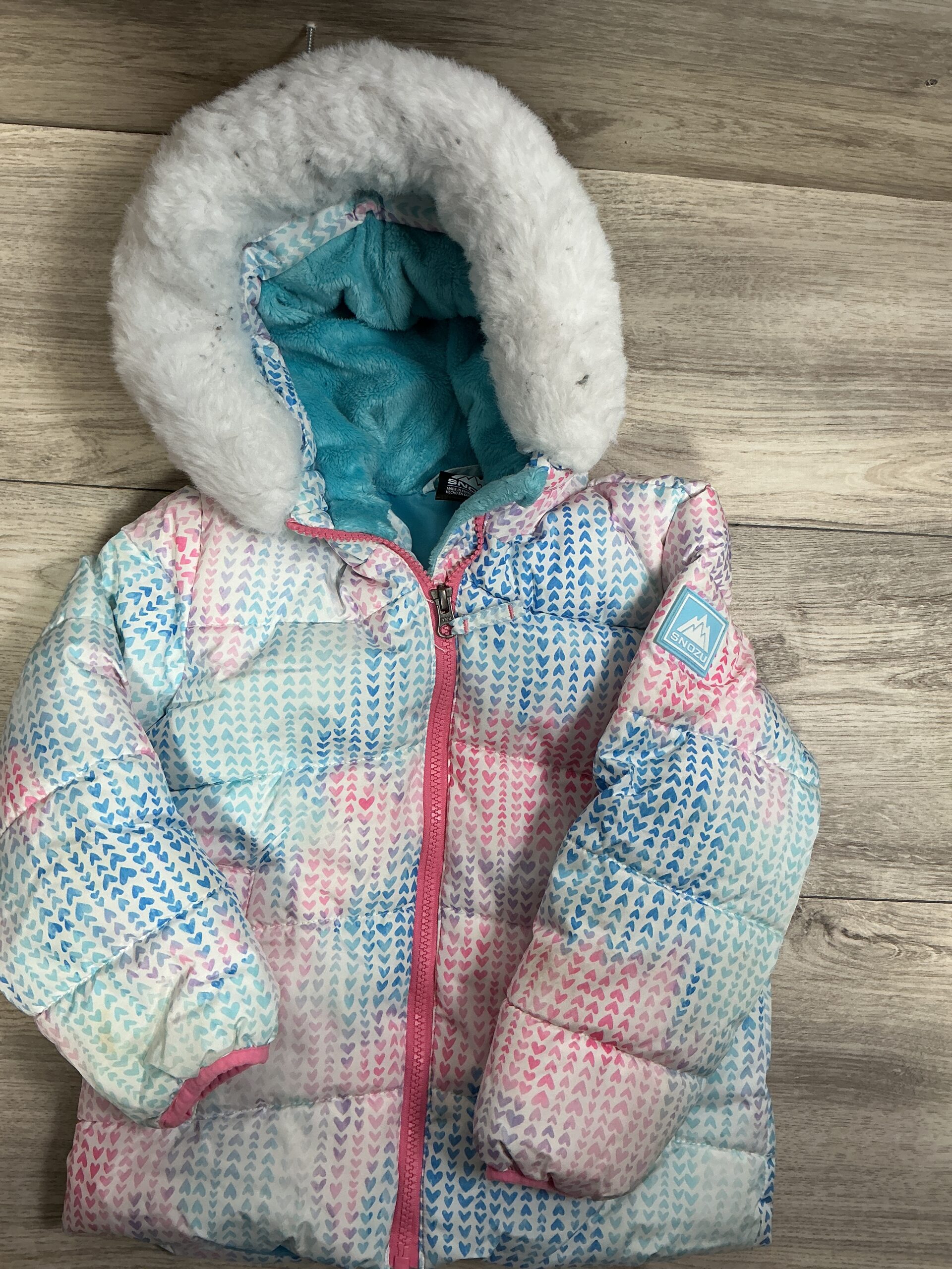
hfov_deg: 48.2
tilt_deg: -83.5
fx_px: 1063
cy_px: 634
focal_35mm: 29
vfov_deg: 61.7
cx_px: 476
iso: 64
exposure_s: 1/100
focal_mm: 3
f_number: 1.8
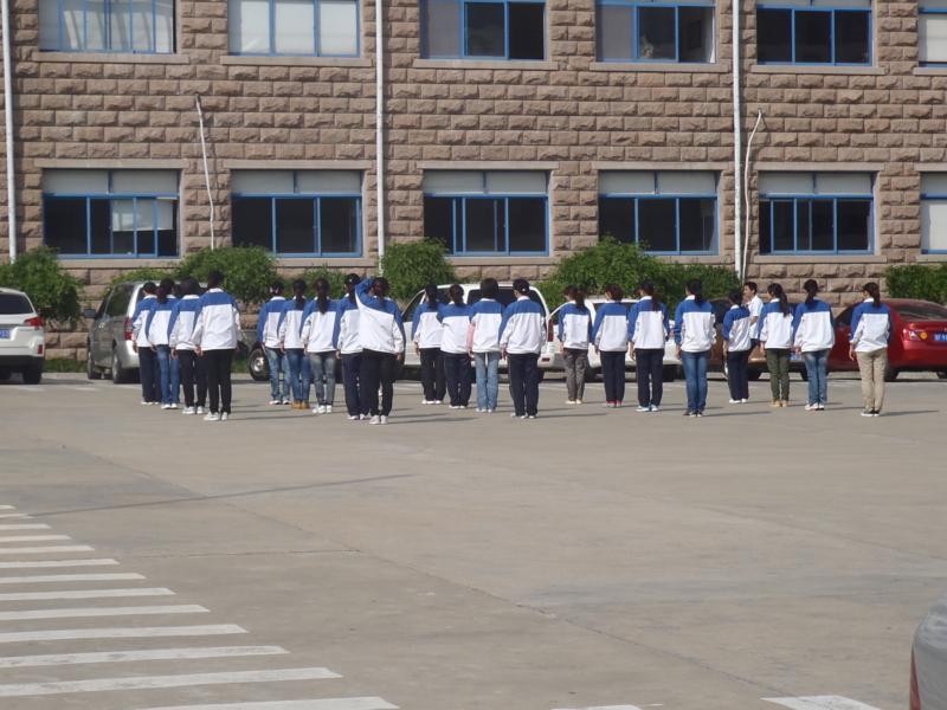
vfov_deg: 14.5
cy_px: 355
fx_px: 2790
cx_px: 474
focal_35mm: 102
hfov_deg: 19.3
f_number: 6.3
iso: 80
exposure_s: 1/400
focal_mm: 18.2
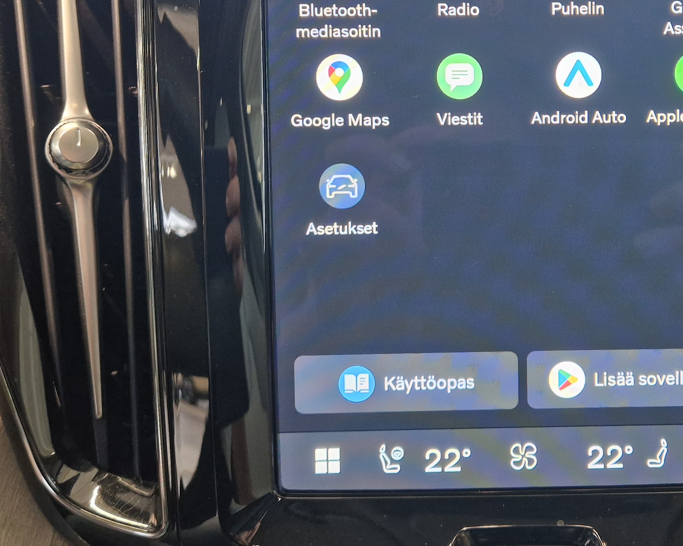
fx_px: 869
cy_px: 191
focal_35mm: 43
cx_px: 499
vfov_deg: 34.6
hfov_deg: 41.8
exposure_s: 1/100
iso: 320
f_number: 1.8
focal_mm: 5.4
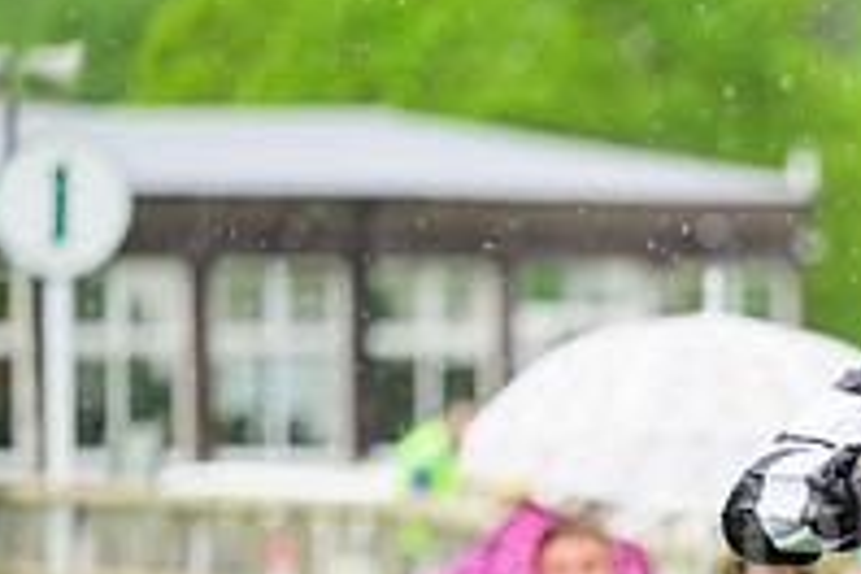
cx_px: 1213
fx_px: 16095
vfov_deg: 2.0
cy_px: 811
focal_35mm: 673
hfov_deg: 3.1
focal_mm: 230
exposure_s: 1/800
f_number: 5.6
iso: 1600
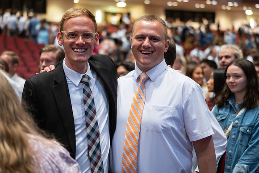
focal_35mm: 70
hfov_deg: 28.8
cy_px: 86
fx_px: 504
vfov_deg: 19.5
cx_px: 130
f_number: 2.8
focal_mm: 70
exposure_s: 1/160
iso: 2500
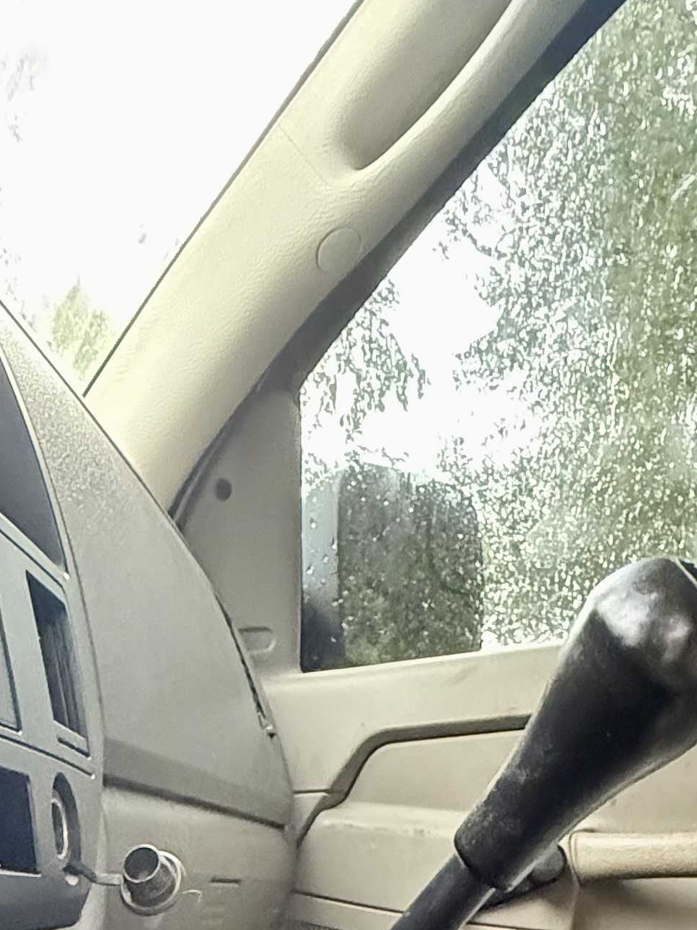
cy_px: 1372
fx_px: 1181
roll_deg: +1.2
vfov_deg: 28.7
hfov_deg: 32.6
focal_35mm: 44
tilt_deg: -20.7
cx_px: 230
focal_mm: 2.22
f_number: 2.2
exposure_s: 1/60
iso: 800
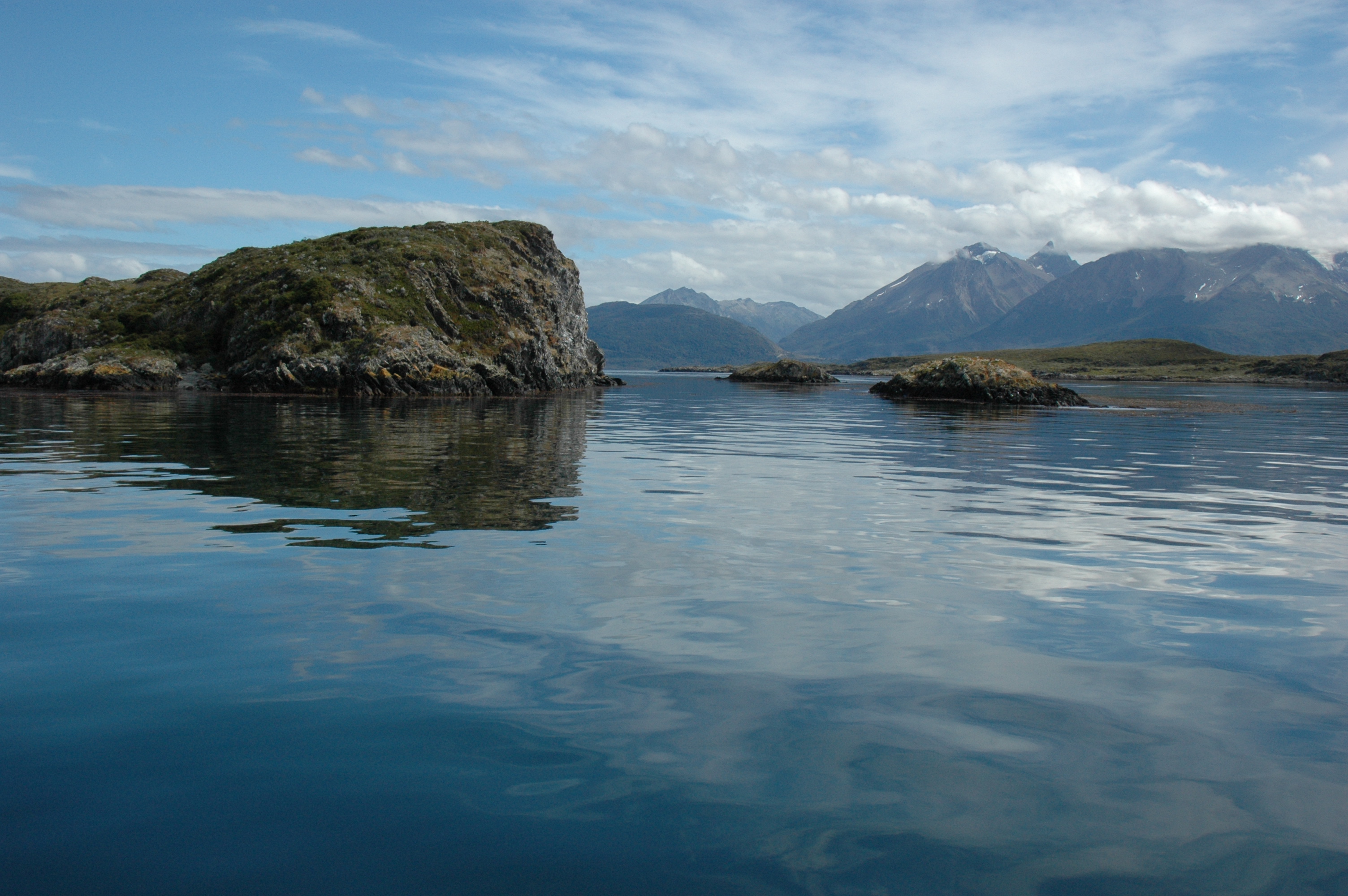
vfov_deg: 31.8
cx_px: 674
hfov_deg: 46.4
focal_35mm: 42
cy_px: 448
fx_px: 1571
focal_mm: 28
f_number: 13
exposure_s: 1/640
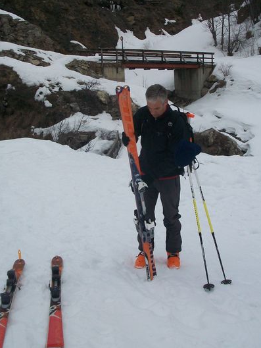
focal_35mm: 45
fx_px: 452
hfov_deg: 32.2
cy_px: 163
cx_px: 148
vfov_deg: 42.0
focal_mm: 5.7
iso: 80
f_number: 2.8
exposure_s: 1/400
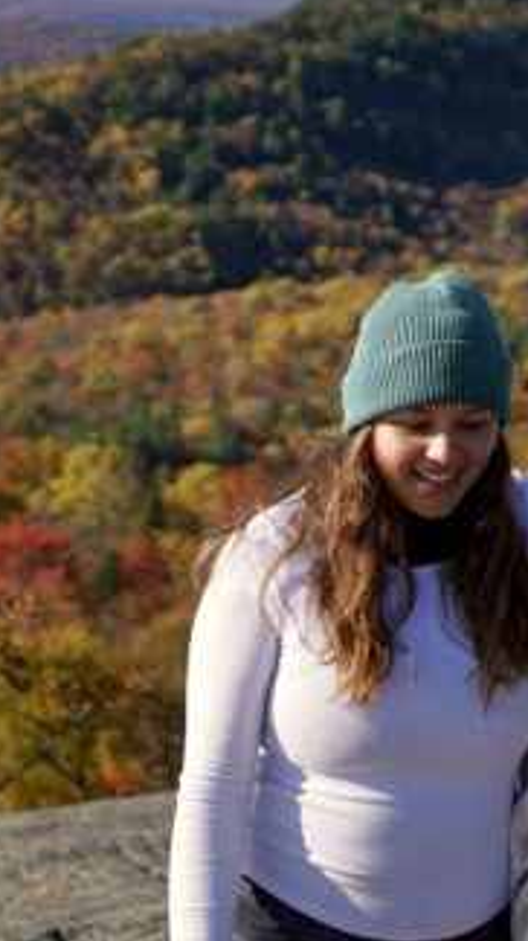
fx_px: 2890
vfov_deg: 18.1
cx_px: 905
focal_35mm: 116
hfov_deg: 10.0
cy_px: 30
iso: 400
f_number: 2.8
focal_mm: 35
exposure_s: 1/8000
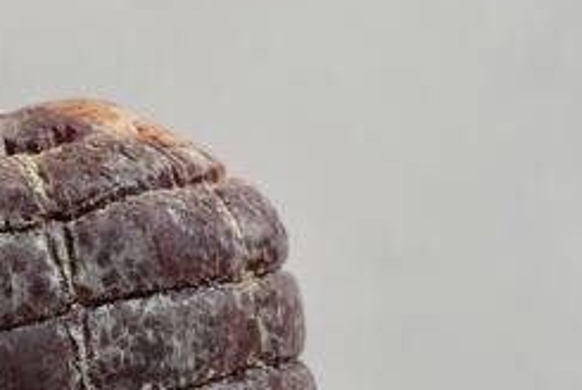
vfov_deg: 6.0
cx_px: 278
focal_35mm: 230
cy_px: 258
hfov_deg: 8.9
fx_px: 3723
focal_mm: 94
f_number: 8
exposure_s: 1/60
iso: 2000
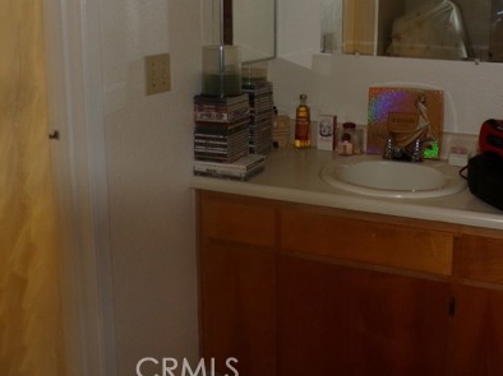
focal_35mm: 39
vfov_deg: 35.7
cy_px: 82
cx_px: 372
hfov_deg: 46.3
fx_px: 566
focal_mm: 4.3
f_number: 3
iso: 200
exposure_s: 1/17
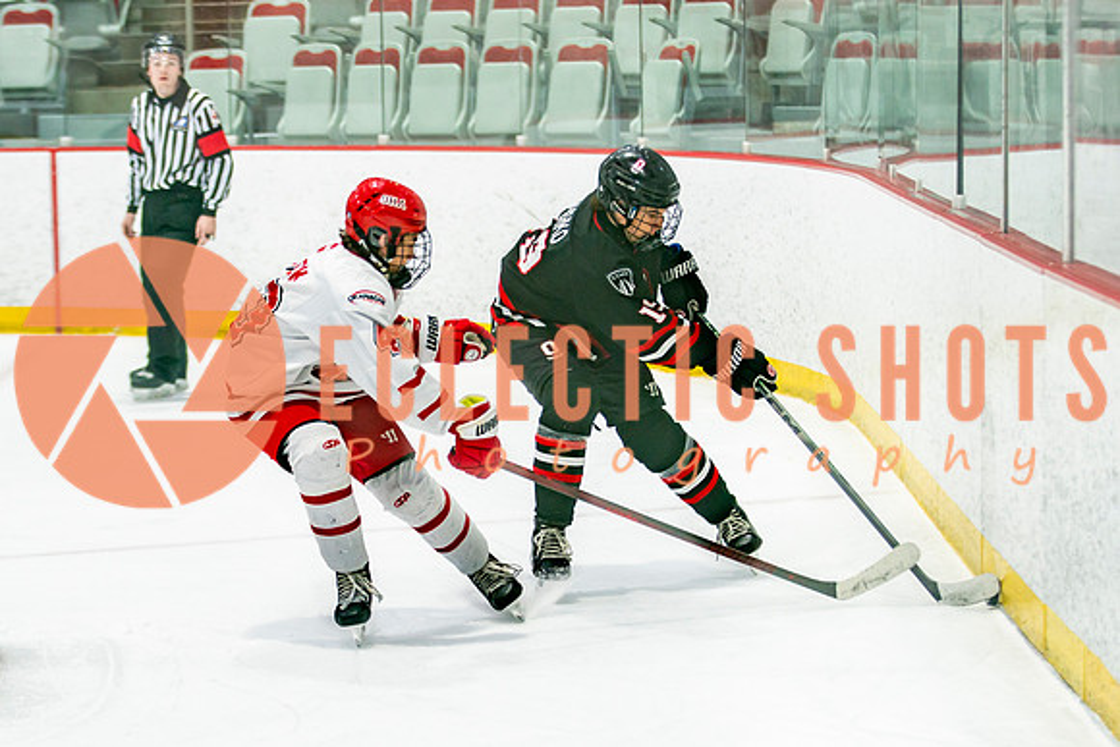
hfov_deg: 14.8
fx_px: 4301
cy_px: 375
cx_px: 491
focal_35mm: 138
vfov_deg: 9.9
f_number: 2.8
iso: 640
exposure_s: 1/640
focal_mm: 90
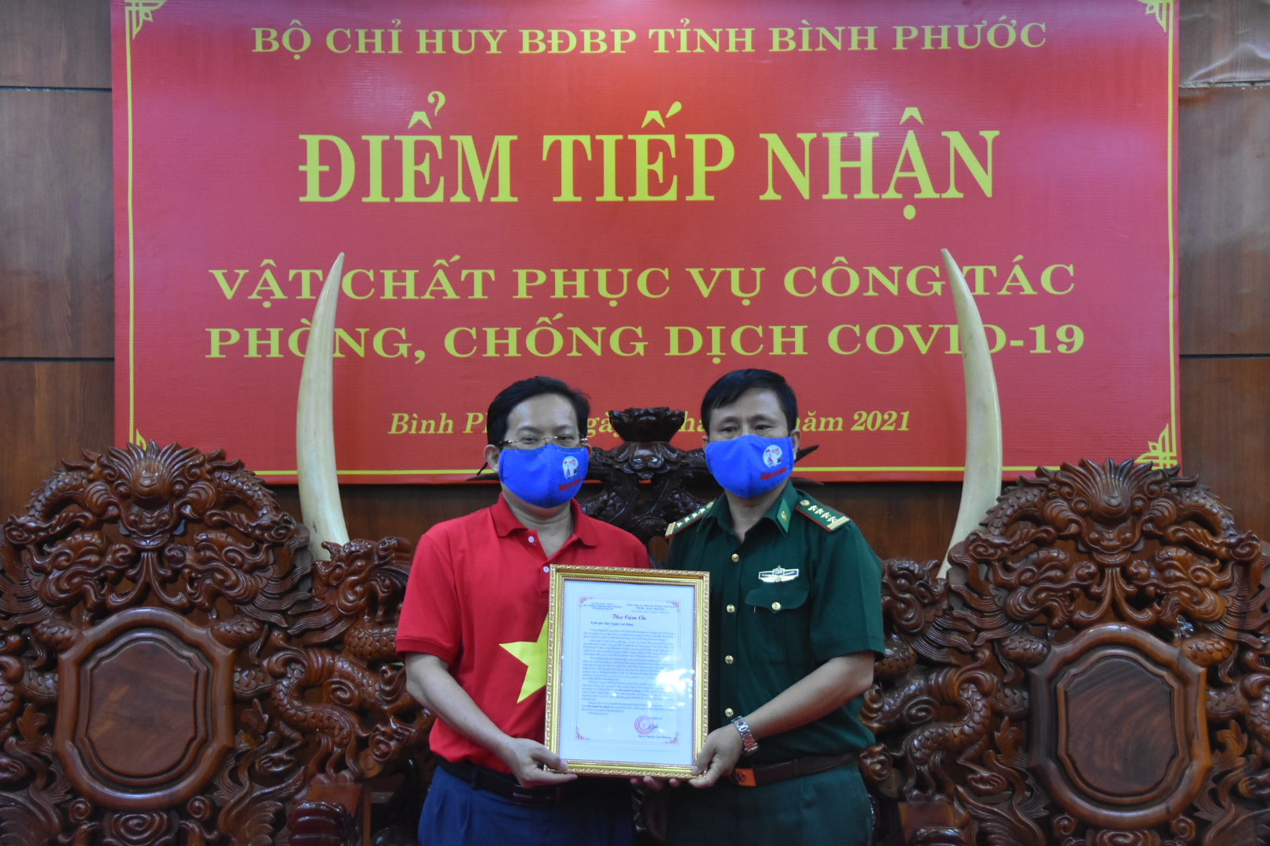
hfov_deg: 24.6
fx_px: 2910
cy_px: 423
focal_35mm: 82
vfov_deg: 16.6
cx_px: 635
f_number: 4.8
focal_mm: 55
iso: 2500
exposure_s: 1/125
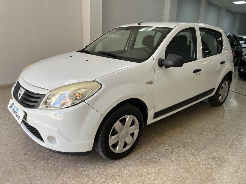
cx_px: 123
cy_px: 92
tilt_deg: -16.0
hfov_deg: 67.3
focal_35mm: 26
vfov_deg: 53.1
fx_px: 185
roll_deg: -2.3
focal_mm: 5.1
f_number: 1.6
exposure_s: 1/122
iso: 32
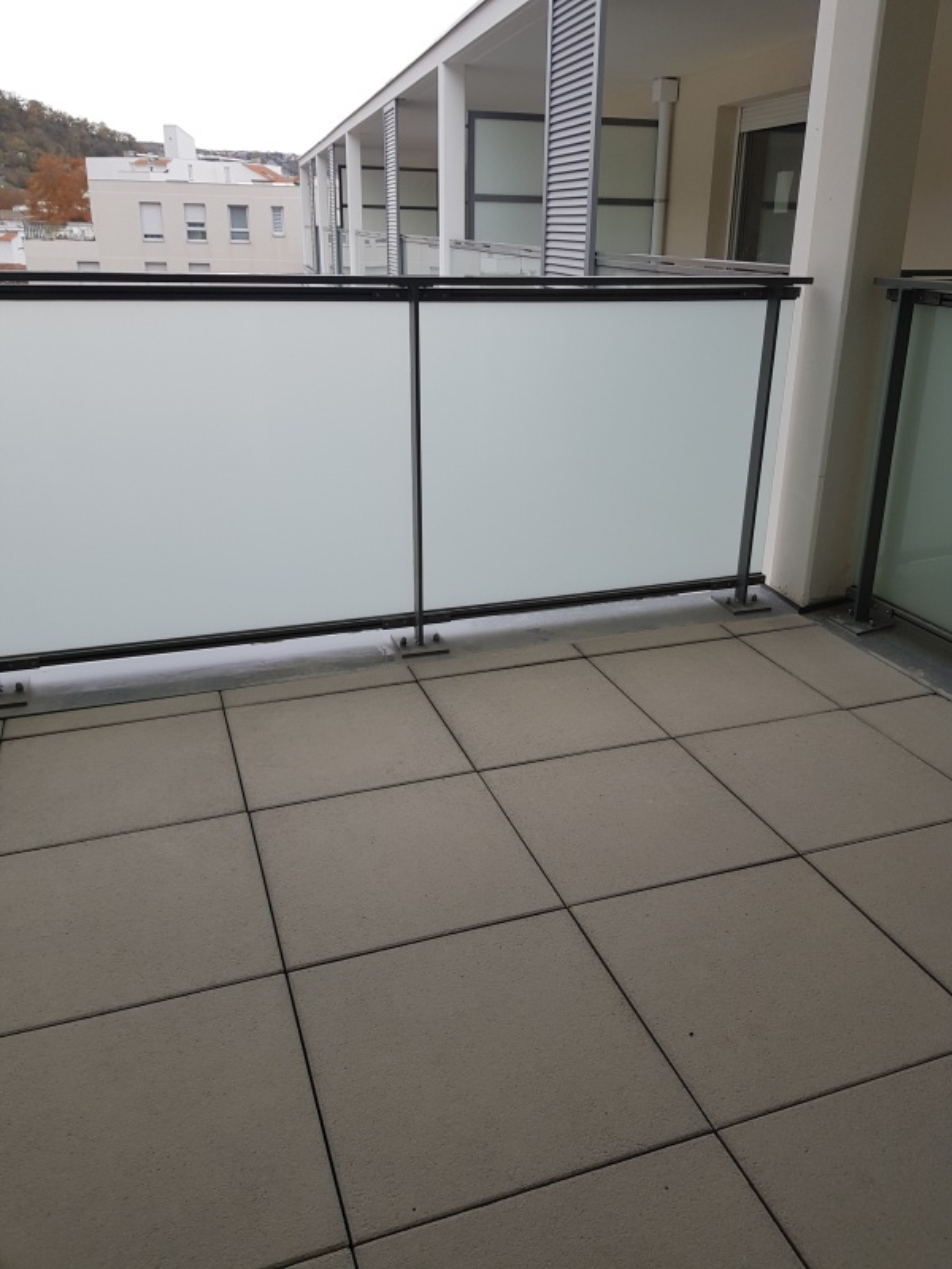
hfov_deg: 53.1
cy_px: 634
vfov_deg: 67.3
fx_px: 953
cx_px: 476
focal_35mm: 26
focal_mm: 4.2
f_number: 1.7
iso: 40
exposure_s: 1/218
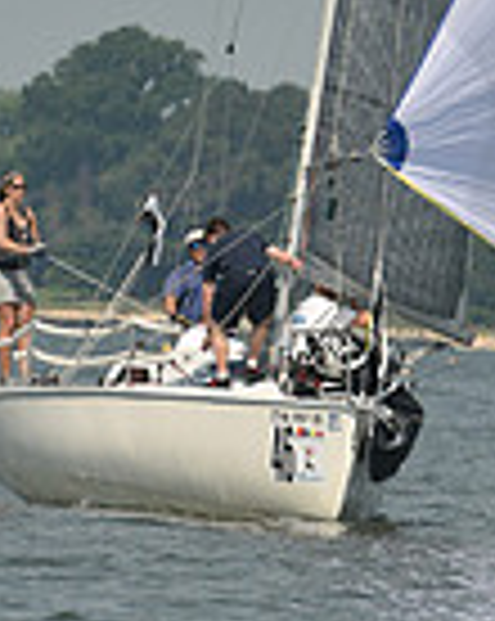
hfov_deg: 1.0
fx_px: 28943
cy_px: -504
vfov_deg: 1.2
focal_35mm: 1577
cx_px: 466
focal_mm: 400
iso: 320
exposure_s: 1/1250
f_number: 9
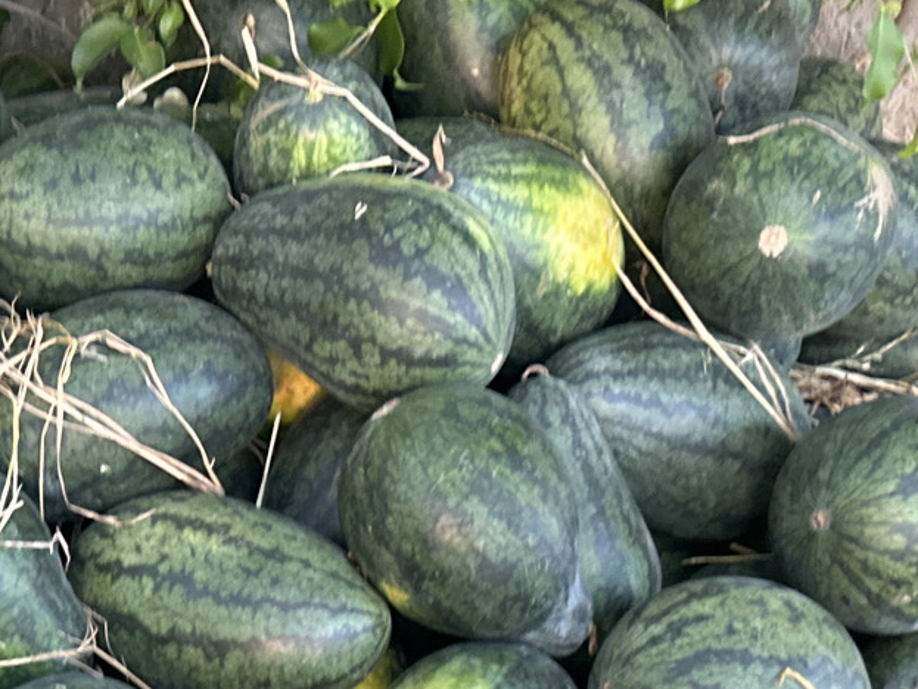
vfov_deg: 17.8
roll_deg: -8.8
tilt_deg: -43.2
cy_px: 930
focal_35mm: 77
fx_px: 2043
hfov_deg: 24.6
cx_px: 90
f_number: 1.78
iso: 250
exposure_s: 1/60
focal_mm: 6.86
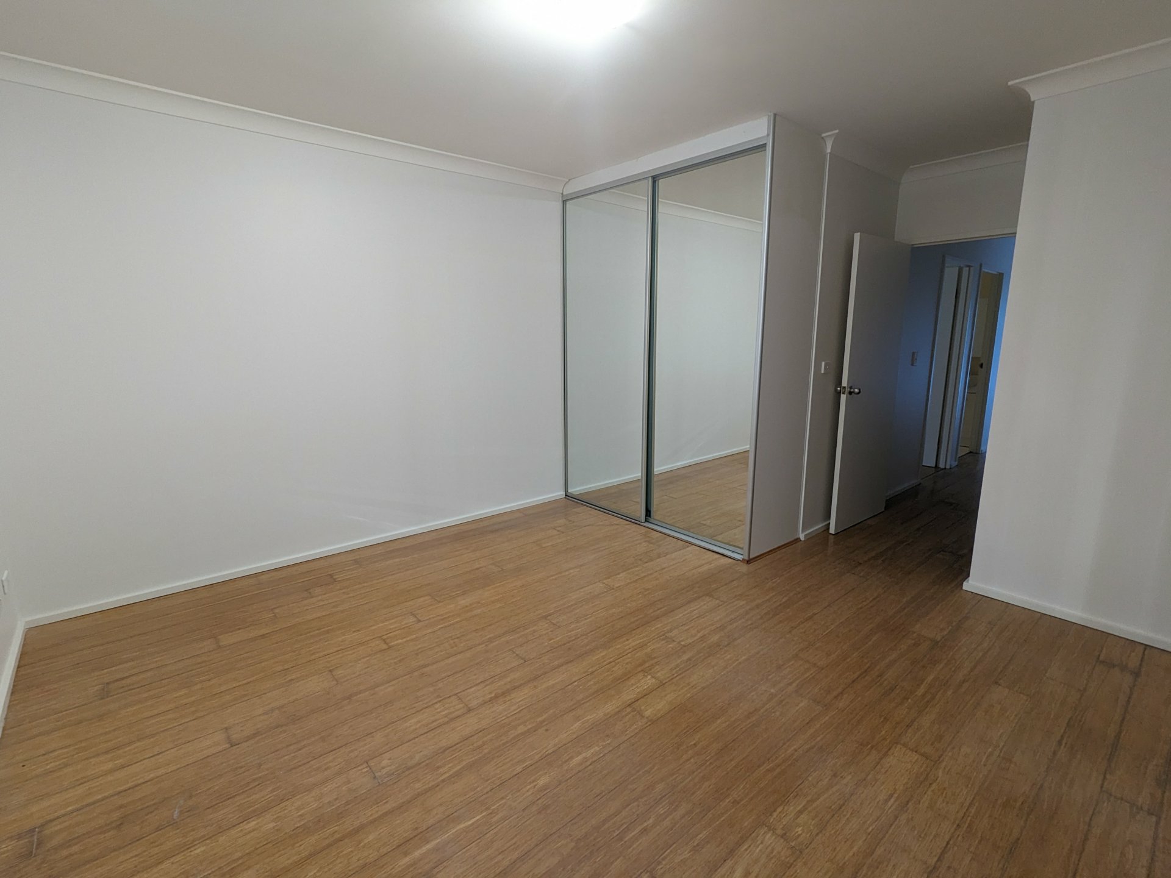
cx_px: 586
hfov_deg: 94.5
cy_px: 439
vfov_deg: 78.1
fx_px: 541
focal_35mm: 16
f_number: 2.2
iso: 234
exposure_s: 1/25
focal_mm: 2.35
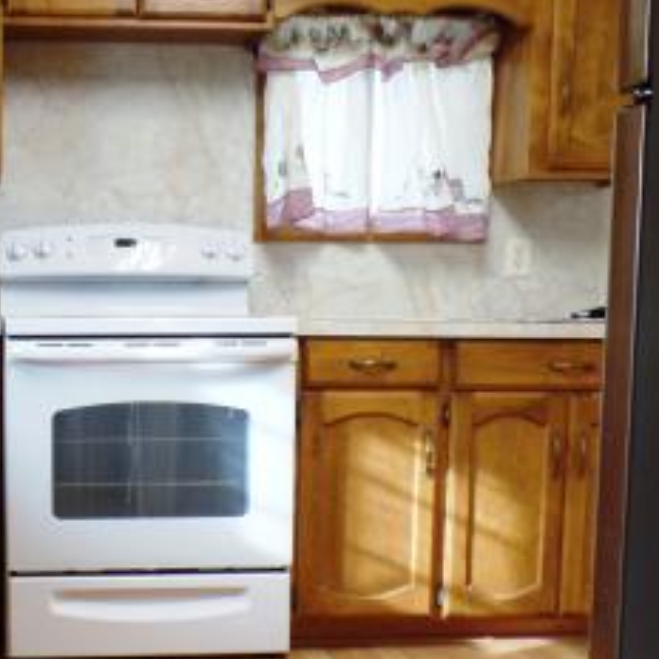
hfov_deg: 29.3
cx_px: 62
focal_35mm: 56
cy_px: 423
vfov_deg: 30.4
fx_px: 1206
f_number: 2.8
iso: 80
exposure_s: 1/30
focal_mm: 4.1
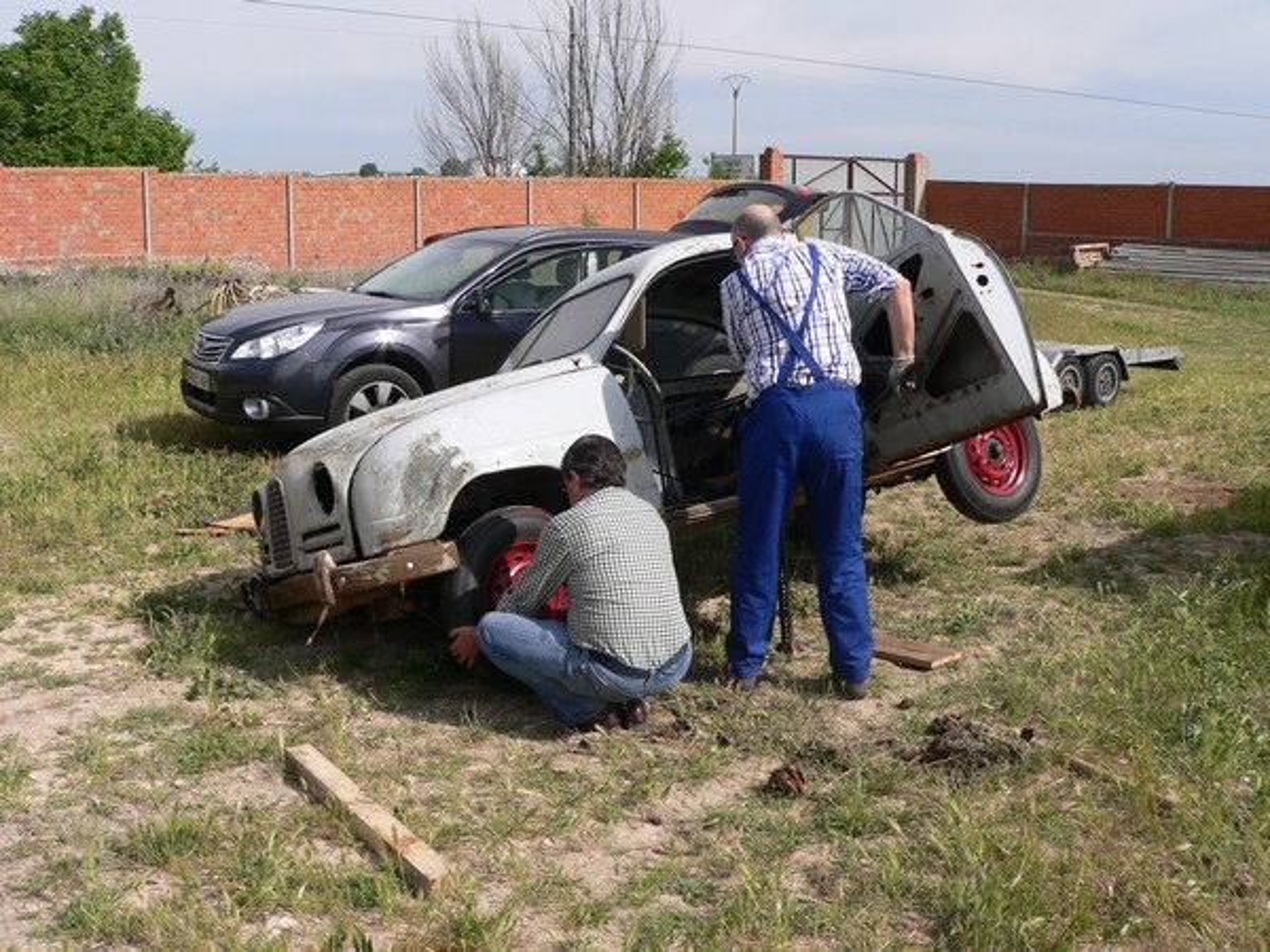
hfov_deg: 51.4
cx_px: 635
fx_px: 1321
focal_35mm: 36
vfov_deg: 39.7
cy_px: 476
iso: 80
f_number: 4.6
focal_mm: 6.1
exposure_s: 1/500
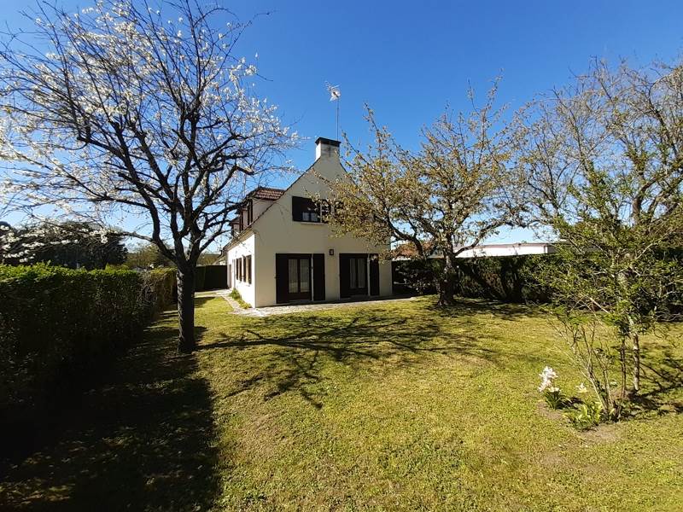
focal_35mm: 13
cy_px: 256
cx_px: 342
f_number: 2.2
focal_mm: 1.13
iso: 40
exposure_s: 1/808
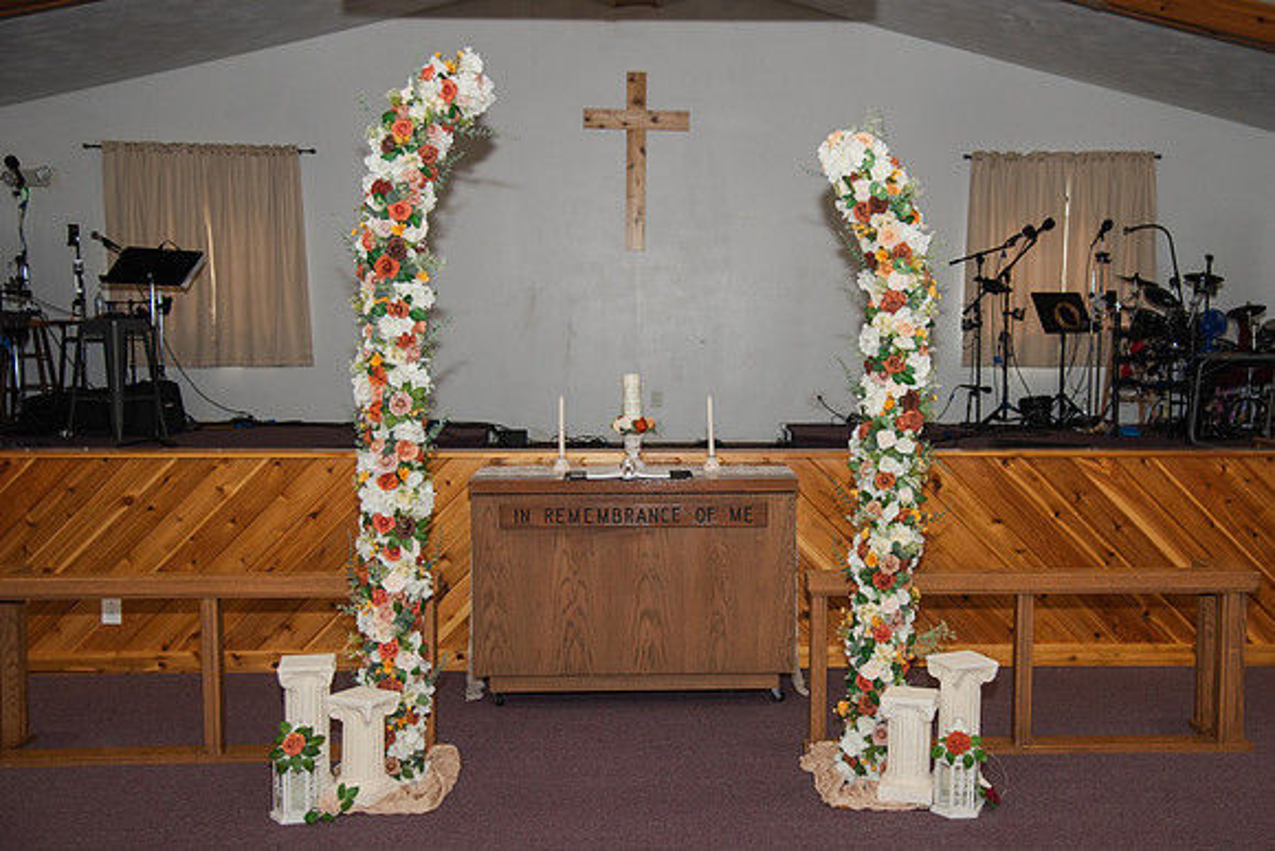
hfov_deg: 48.5
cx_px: 717
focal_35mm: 40
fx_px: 1411
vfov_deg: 33.6
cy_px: 425
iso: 1000
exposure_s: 1/200
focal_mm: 35
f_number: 4
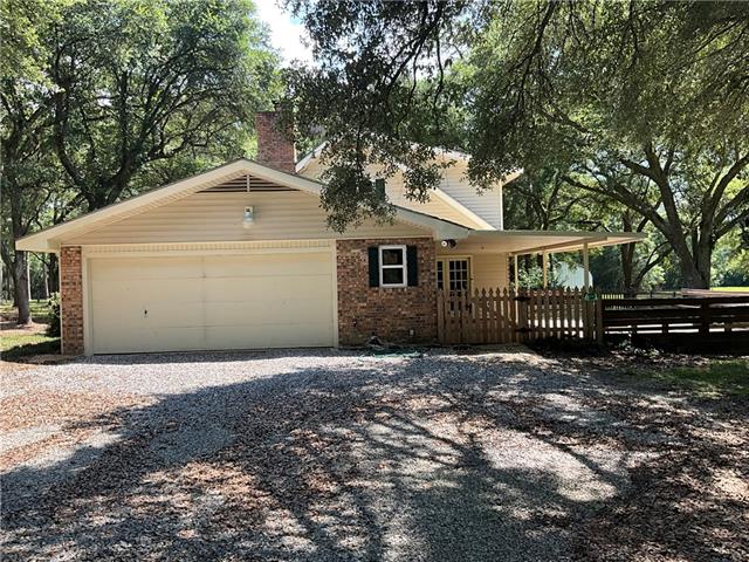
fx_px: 627
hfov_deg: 61.7
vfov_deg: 48.2
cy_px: 281
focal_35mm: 29
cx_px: 374
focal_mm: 3
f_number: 1.8
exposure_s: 1/287
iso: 25
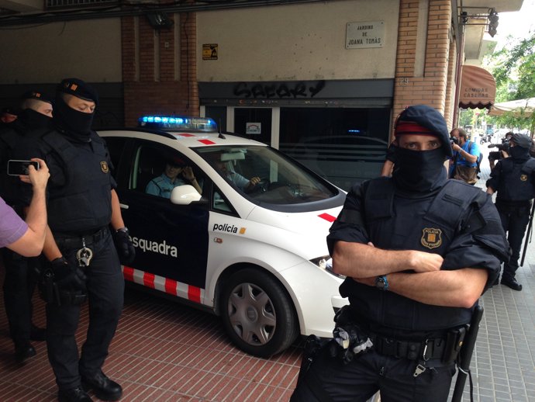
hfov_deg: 55.3
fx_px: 510
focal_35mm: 33
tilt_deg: -7.3
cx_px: 268
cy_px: 201
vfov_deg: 43.0
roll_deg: -1.2
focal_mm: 4.12
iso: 64
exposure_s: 1/120
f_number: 2.4
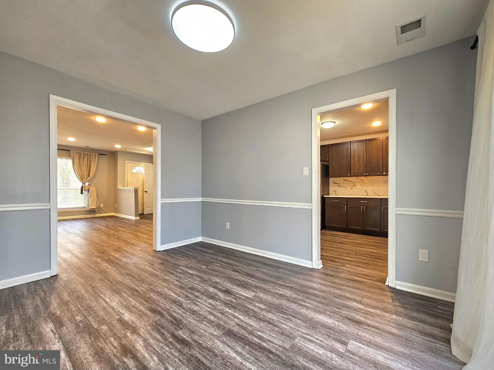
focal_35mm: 13
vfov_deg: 89.9
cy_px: 185
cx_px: 247
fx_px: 185
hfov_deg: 106.2
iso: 125
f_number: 2.2
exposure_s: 1/60.2
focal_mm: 2.2
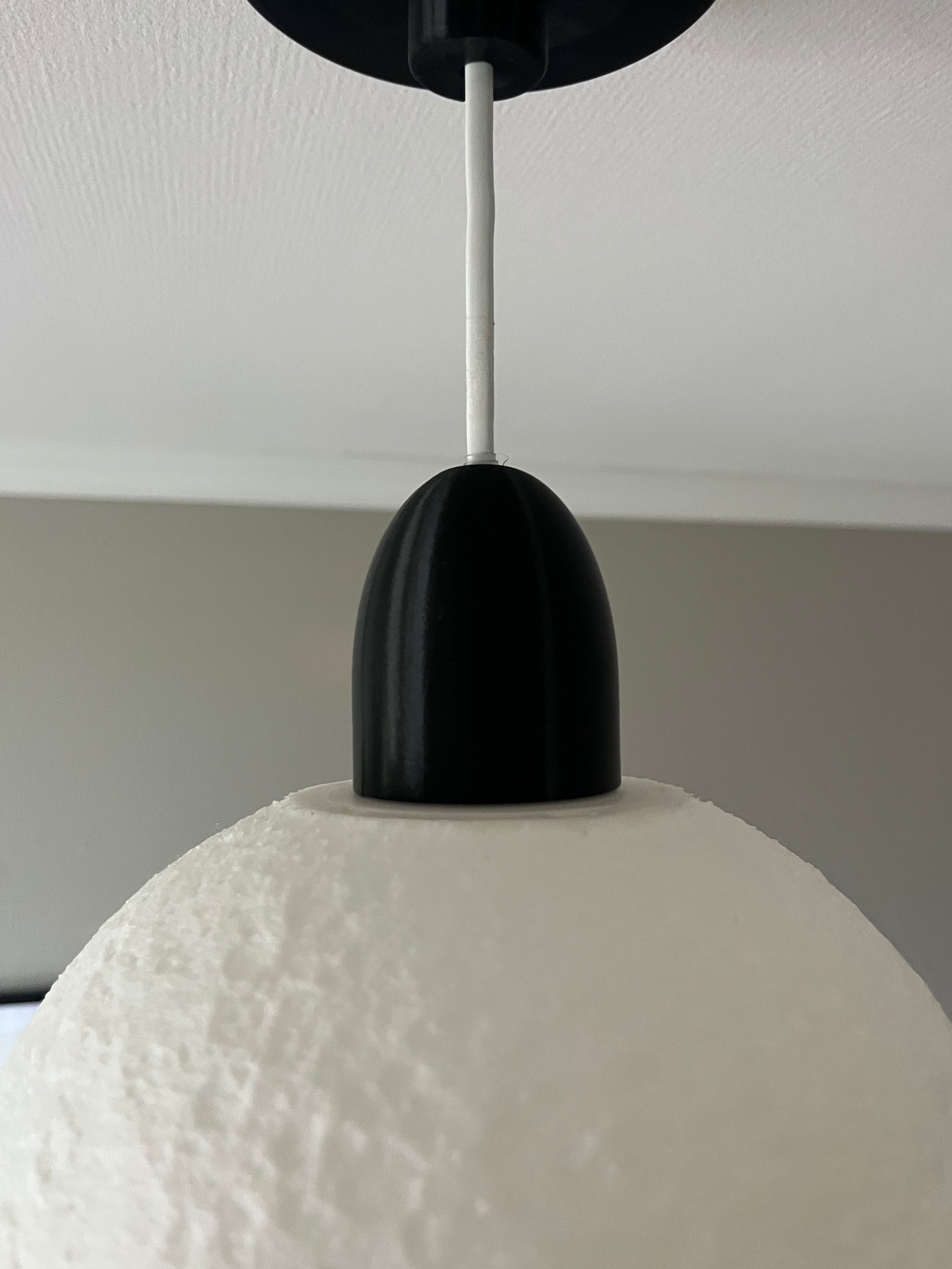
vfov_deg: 65.3
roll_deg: +0.9
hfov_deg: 51.3
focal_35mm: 27
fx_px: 990
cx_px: 491
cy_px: 643
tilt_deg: +0.7
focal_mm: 5.1
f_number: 1.6
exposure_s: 1/50
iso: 320
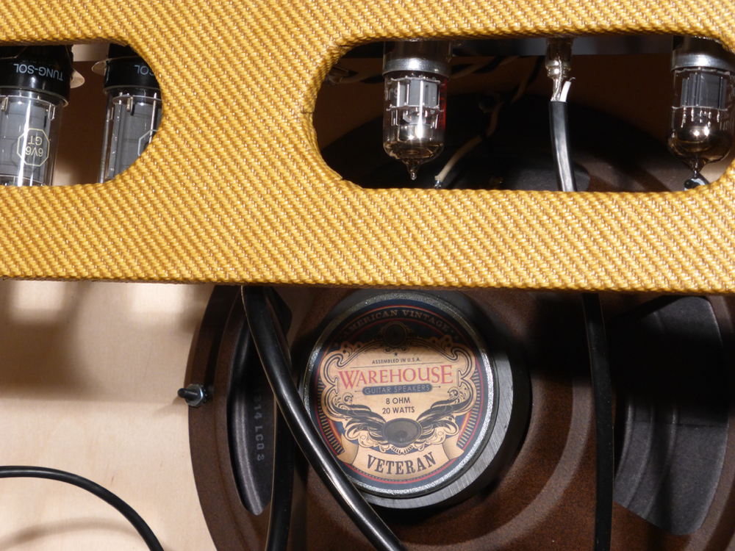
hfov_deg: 16.1
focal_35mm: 122
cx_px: 368
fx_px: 2590
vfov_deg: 12.1
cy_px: 276
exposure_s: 1/80
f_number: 5.4
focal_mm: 21.8
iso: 200
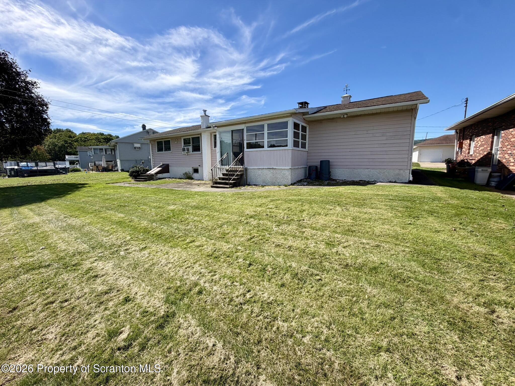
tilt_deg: -7.4
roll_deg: +1.5
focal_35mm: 14
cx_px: 258
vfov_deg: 85.7
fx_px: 208
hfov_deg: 102.1
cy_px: 193
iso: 20
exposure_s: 1/770
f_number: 2.2
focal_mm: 2.22
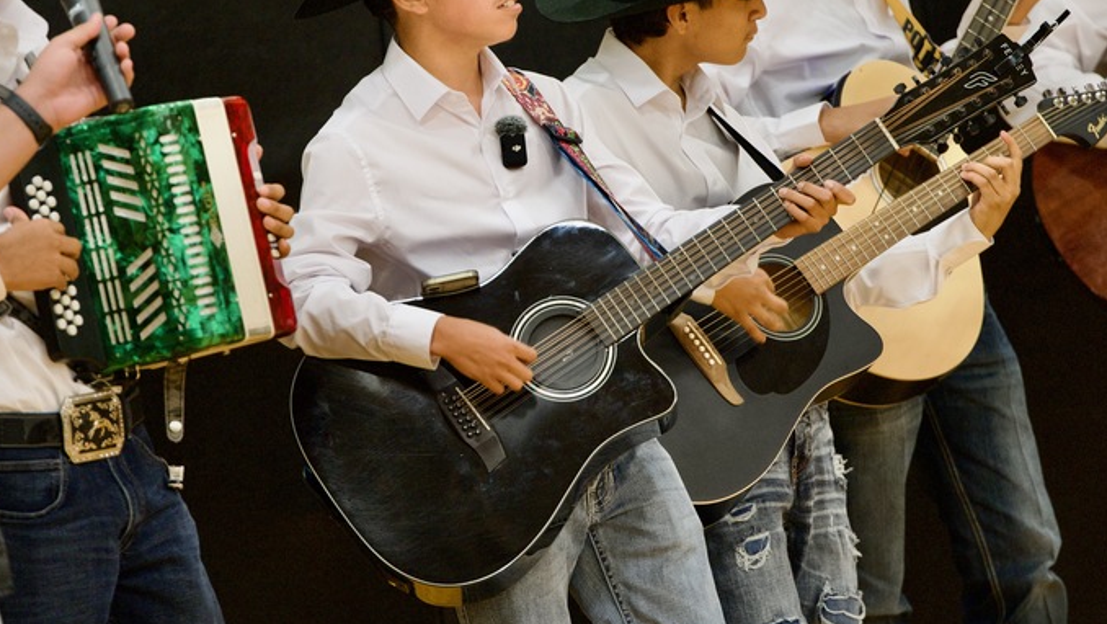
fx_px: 9279
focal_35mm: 316
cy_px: 203
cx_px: 526
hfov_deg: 6.8
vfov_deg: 3.8
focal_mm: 200
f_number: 2.8
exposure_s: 1/160
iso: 2500
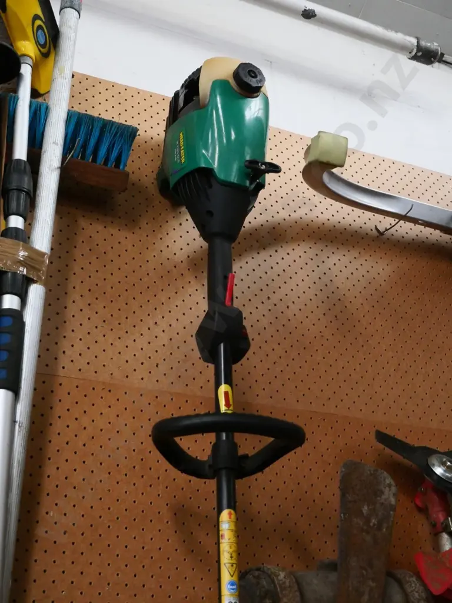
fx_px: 801
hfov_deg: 31.5
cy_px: 302
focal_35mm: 46
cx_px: 226
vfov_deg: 41.2
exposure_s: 1/160
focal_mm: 23
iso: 3200
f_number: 4.3
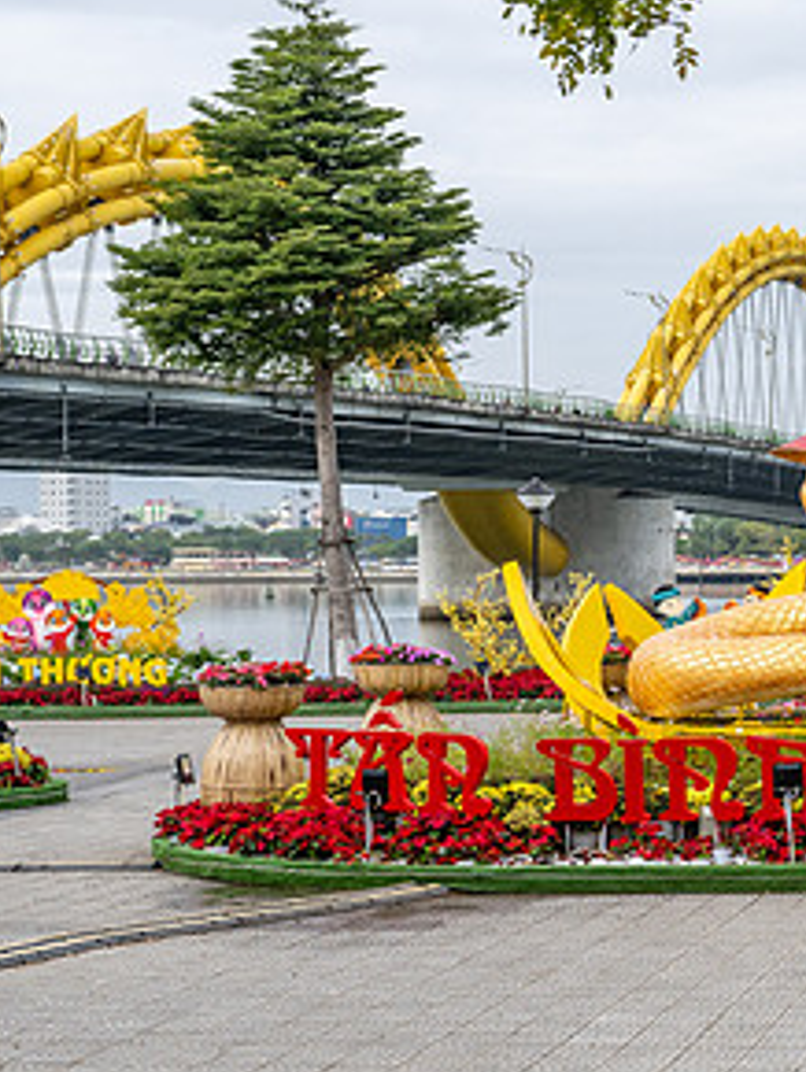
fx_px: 2883
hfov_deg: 15.4
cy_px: 655
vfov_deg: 21.0
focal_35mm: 93
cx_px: 965
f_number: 4.5
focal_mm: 39
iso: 360
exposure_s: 1/1000
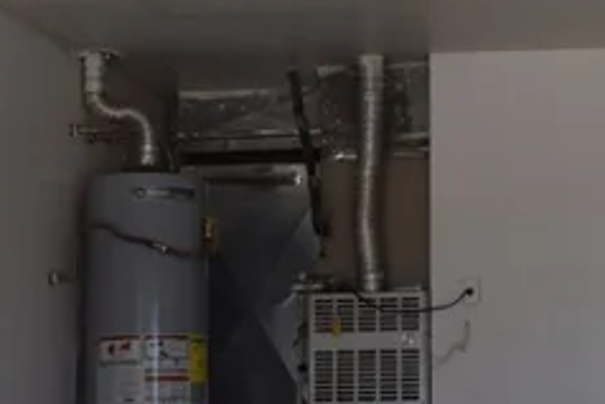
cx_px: 791
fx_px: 2169
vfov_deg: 10.6
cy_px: 281
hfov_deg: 15.1
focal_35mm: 129
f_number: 8
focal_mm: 20
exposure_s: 1/250
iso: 400
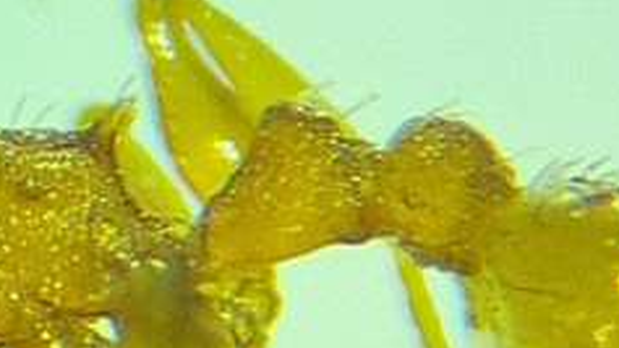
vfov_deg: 11.0
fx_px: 1739
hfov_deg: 20.1
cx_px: 182
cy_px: 500
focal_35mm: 106
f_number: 2
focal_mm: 5.9
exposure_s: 1/167
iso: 25
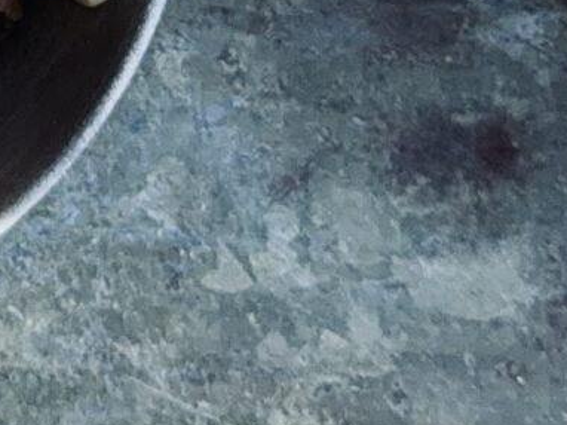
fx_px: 2635
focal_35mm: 161
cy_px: -661
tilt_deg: -86.8
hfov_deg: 11.6
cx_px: -367
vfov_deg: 8.3
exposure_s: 1/60
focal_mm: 6.76
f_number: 1.78
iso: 400
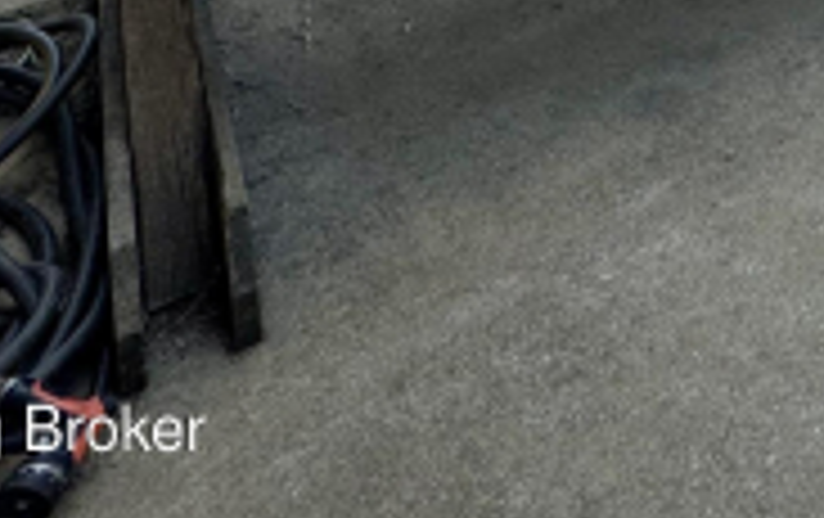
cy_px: -595
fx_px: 1215
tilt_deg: -6.9
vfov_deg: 16.4
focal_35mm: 54
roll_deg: -1.1
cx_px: 1114
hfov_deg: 29.1
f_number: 2.2
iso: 50
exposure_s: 1/1063
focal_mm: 2.22
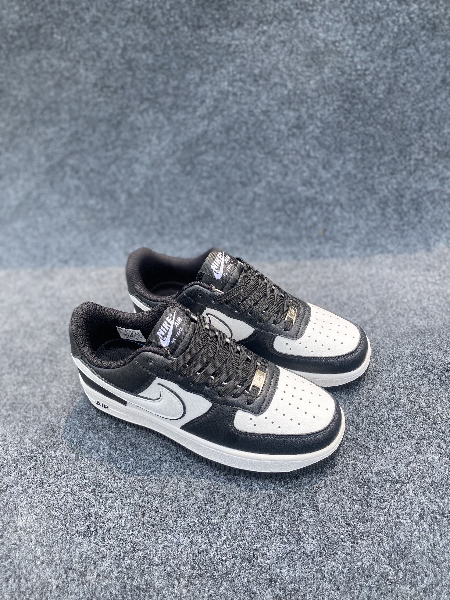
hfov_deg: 53.1
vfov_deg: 67.3
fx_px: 451
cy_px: 300
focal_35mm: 26
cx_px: 225
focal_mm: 4.25
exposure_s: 1/905
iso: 32
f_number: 1.8
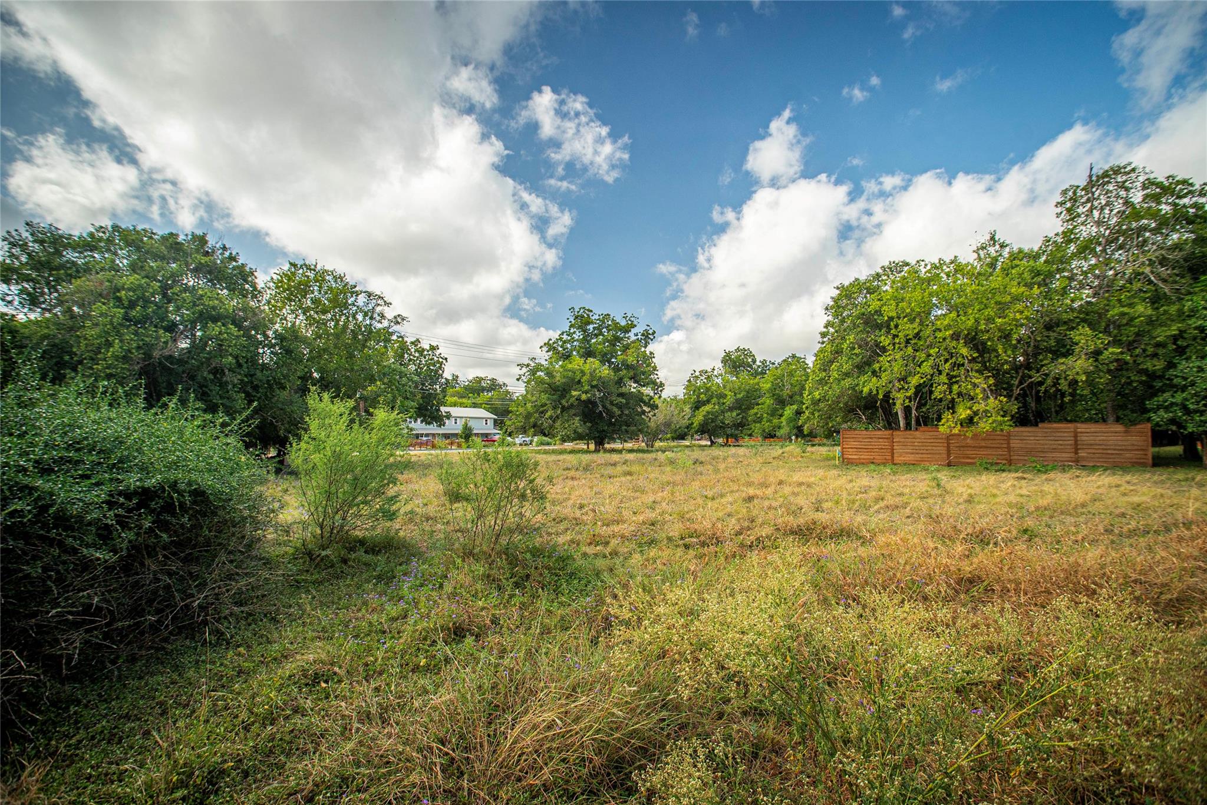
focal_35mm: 16
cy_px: 402
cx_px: 604
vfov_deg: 73.8
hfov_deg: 96.7
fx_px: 537
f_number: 5
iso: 640
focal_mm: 16
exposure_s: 1/800
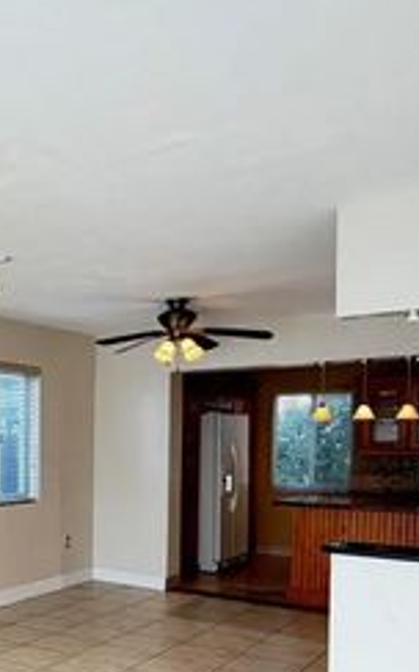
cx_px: -72
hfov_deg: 28.8
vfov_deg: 49.2
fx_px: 714
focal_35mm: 39
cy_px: 468
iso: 250
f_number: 2.2
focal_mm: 2.22
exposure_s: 1/60
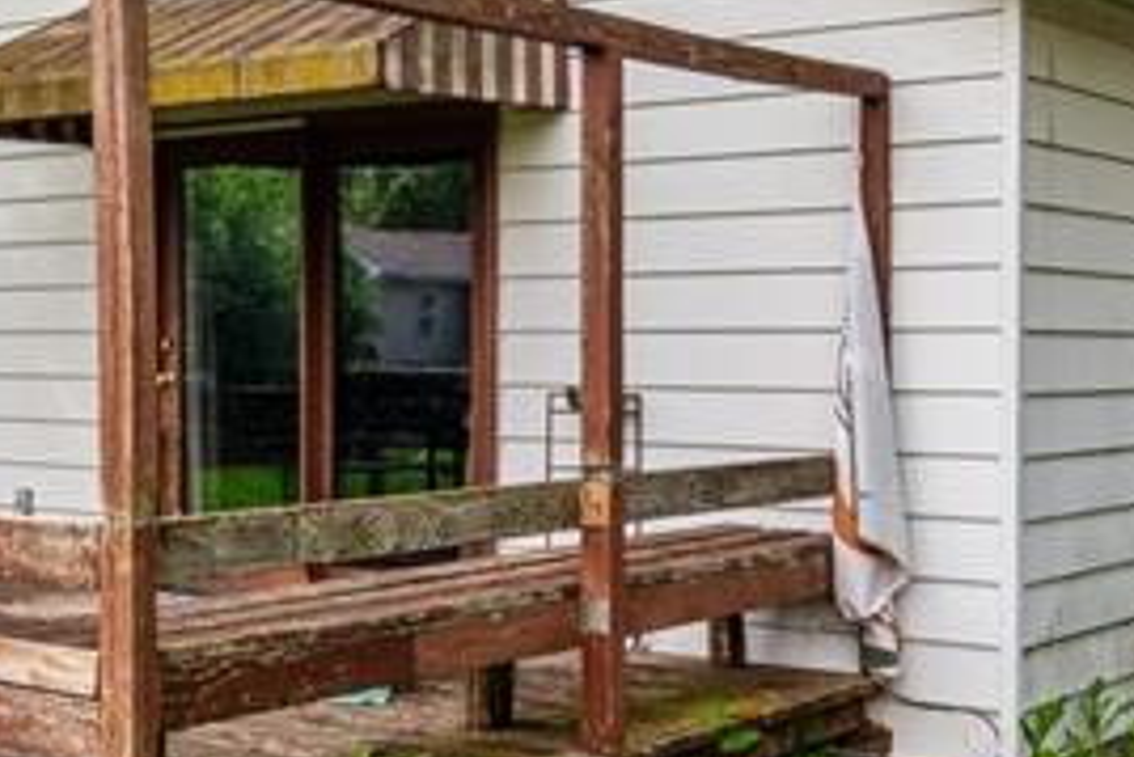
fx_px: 2049
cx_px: 148
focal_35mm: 65
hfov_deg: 29.8
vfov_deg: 20.9
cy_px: 269
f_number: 9
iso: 400
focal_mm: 17
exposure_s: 1/400
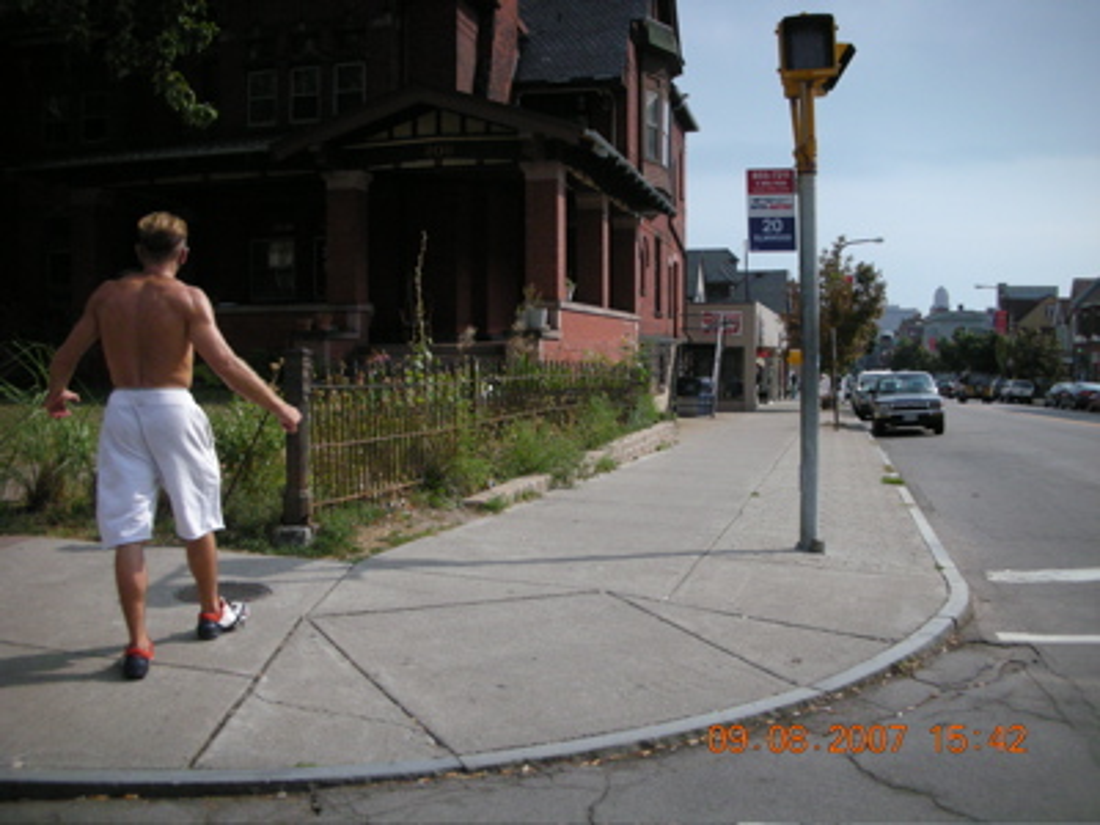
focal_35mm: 35
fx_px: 1112
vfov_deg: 40.7
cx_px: 550
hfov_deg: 52.6
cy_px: 412
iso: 200
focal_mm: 5.8
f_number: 7.9
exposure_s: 1/500
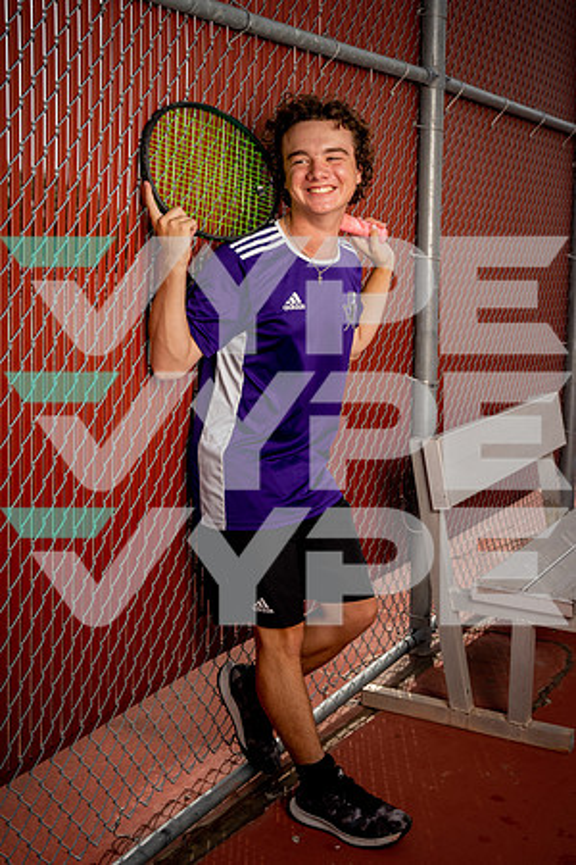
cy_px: 432
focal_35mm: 47
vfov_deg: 41.9
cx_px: 288
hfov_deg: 28.6
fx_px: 1128
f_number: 7.1
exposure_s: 1/250
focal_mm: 47
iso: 50
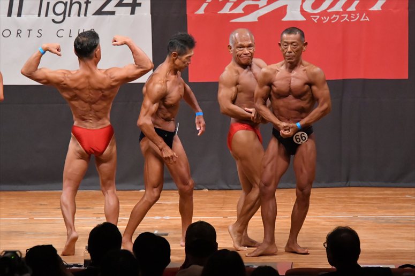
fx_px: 2938
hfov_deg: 8.1
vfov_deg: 5.4
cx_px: 208
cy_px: 138
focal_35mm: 255
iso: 9000
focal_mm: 170
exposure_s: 1/400
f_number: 5.6
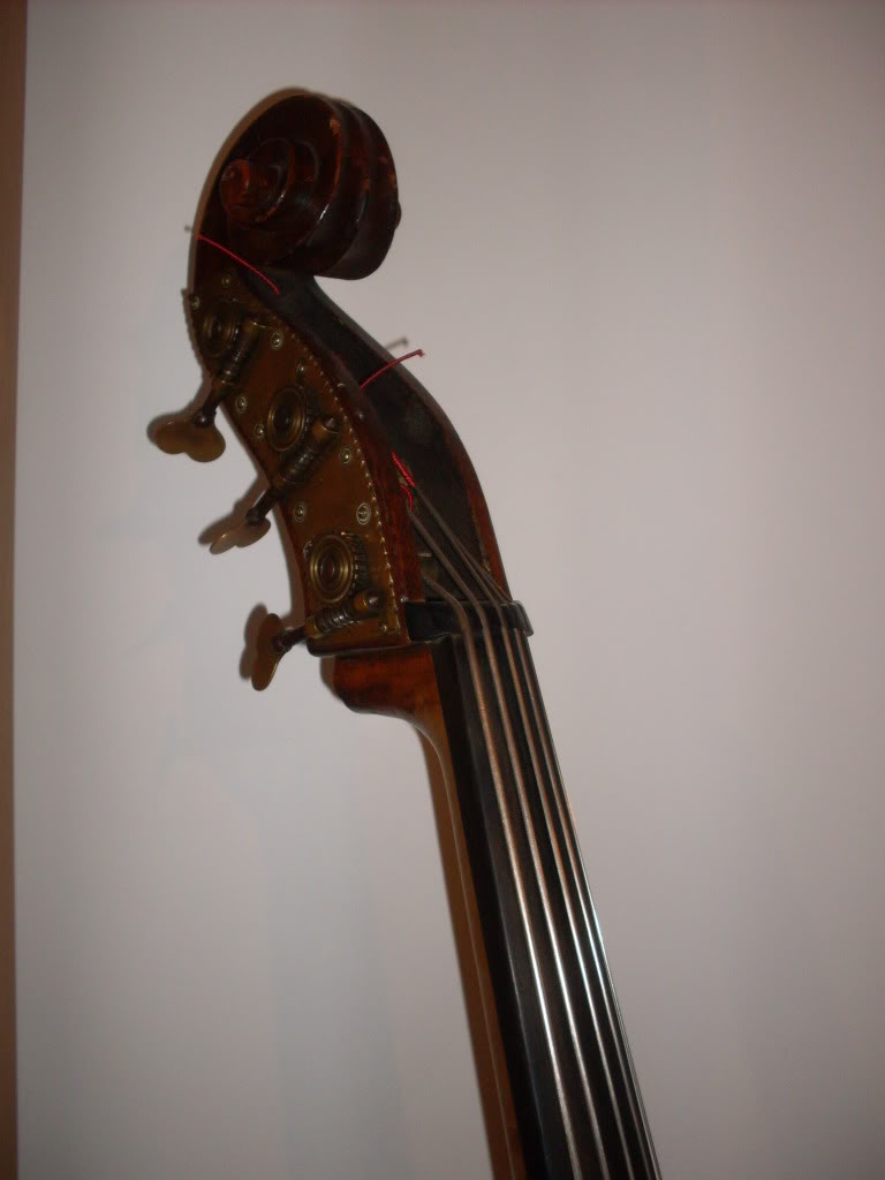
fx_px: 1295
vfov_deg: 49.0
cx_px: 442
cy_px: 590
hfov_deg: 37.7
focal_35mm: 38
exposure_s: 1/45
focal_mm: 6.3
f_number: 2.8
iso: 100
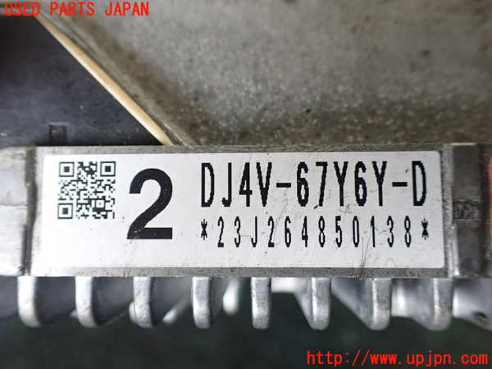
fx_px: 426
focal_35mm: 30
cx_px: 246
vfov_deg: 46.8
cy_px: 184
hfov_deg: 60.0
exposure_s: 1/50
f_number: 2.3
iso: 800
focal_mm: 5.4
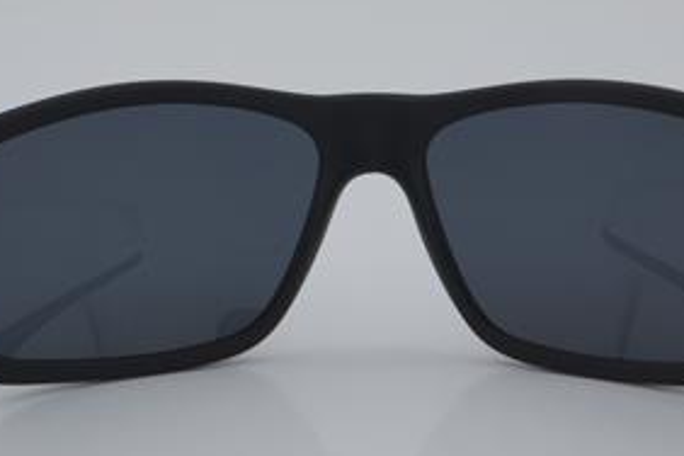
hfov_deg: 21.3
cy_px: 192
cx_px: 371
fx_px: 1818
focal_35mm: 96
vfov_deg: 14.3
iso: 100
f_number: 32
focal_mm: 45
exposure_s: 1/4
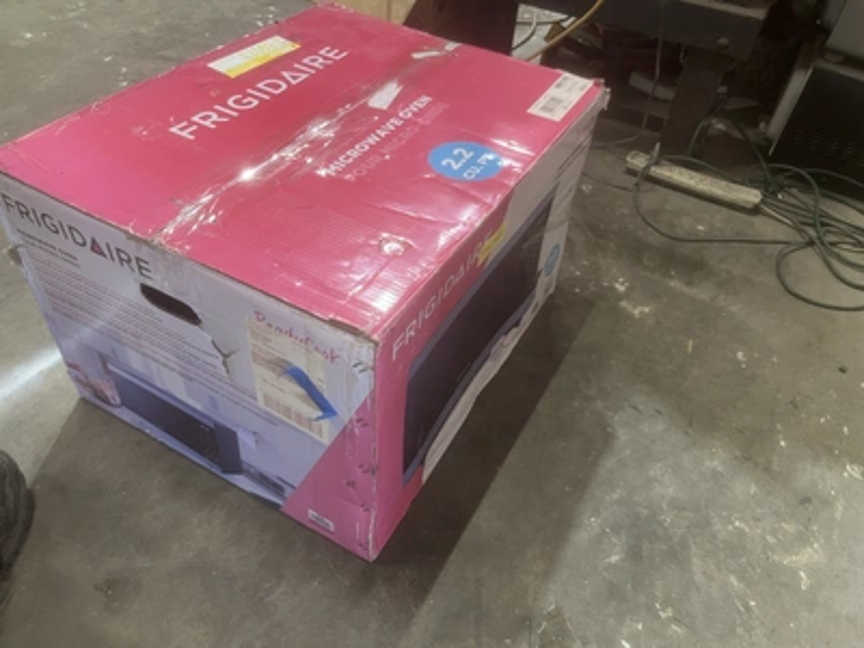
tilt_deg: -43.6
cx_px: 432
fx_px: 649
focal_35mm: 26
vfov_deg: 53.1
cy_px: 324
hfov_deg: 67.3
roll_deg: -5.2
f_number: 1.6
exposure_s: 1/60
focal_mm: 5.1
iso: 160
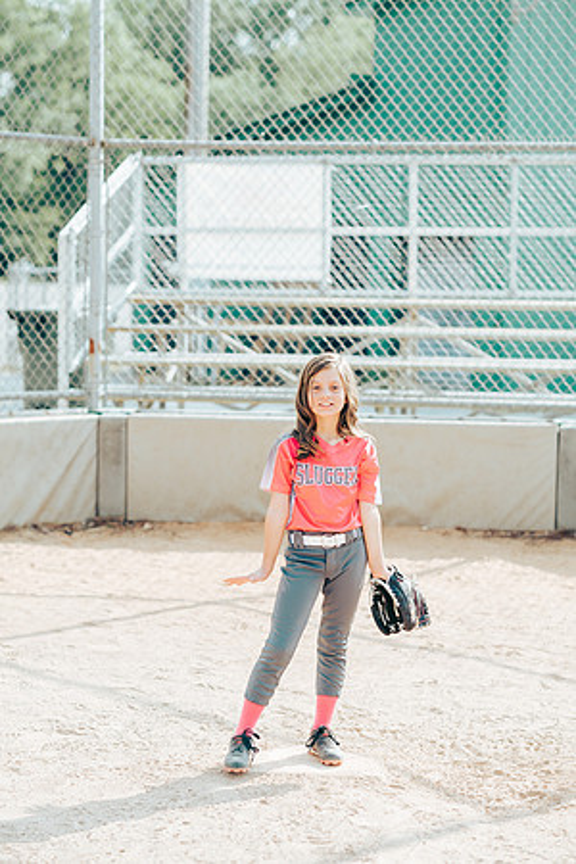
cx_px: 288
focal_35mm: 85
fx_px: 2040
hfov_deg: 16.1
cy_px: 432
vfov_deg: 23.9
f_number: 2.8
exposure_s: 1/1250
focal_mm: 85
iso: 160
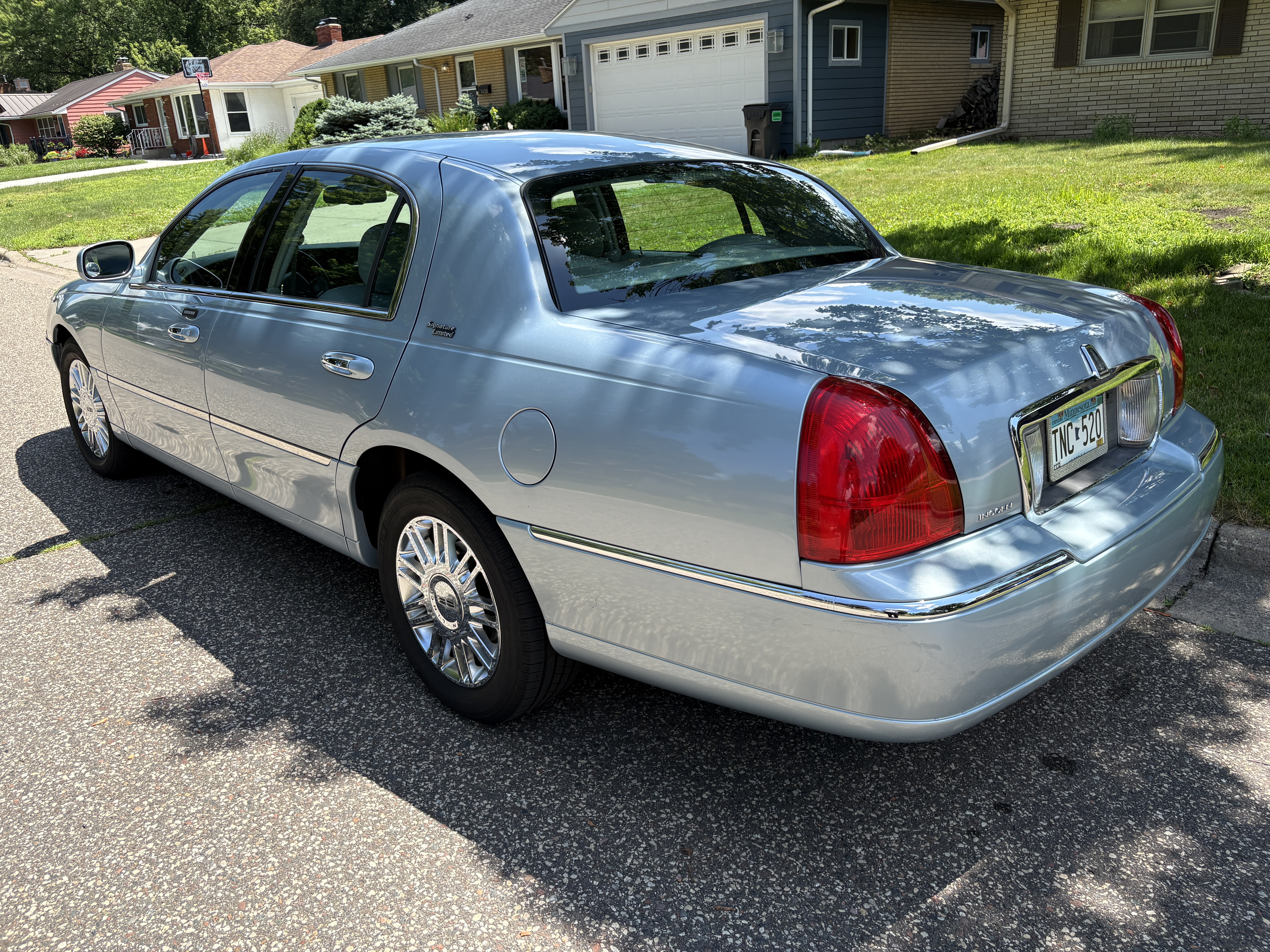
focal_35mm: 26
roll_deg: +3.8
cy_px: 476
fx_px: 954
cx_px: 635
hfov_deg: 67.3
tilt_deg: -20.1
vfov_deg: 53.1
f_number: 1.6
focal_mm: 5.96
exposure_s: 1/1239
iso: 50
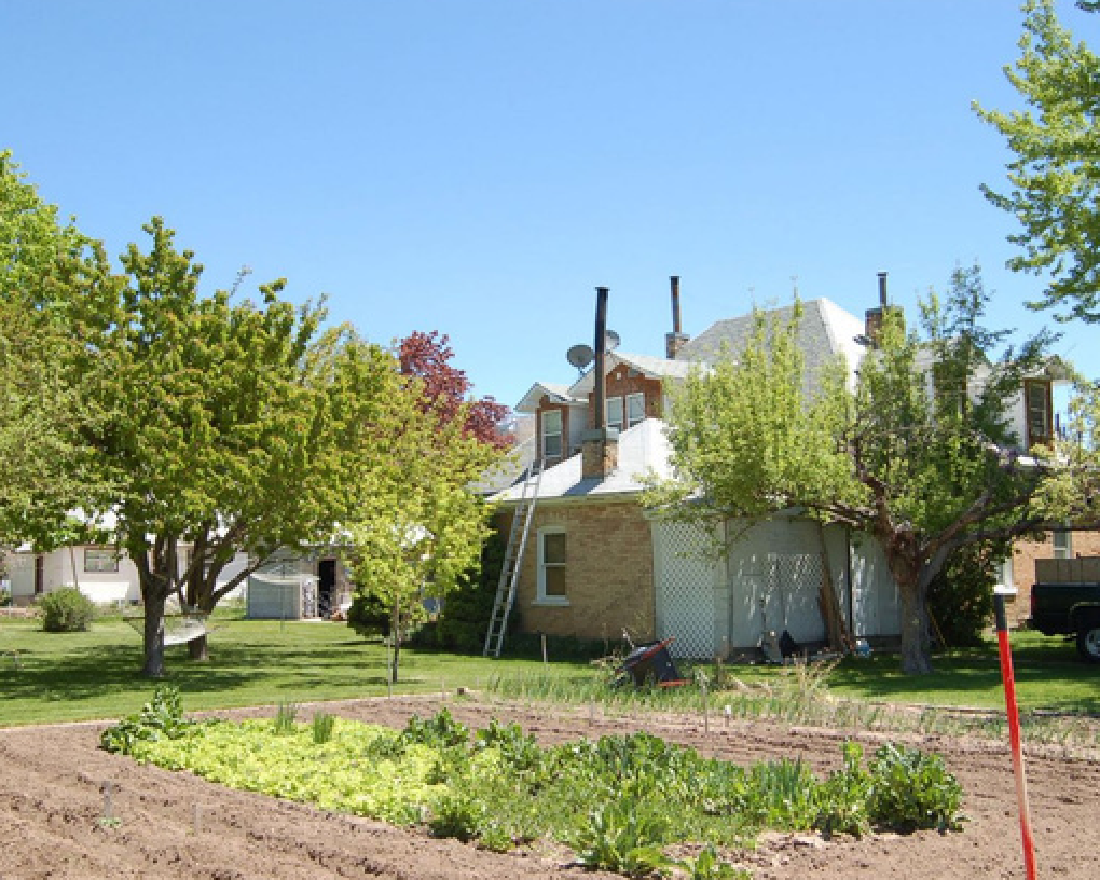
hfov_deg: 45.2
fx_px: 1321
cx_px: 548
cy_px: 442
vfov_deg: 36.8
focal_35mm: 41
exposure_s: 1/250
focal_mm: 23
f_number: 8
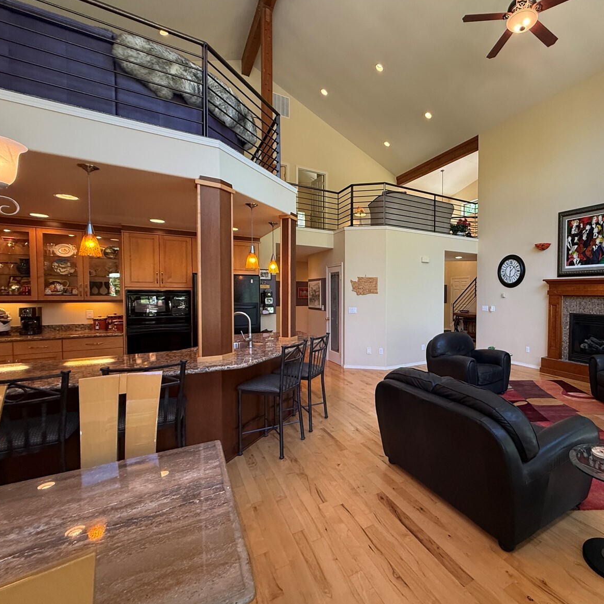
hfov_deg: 80.8
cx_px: 409
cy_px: 304
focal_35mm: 17
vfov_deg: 84.0
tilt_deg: -2.0
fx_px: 336
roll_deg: -0.8
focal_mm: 2.22
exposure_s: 1/120
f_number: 2.2
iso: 320
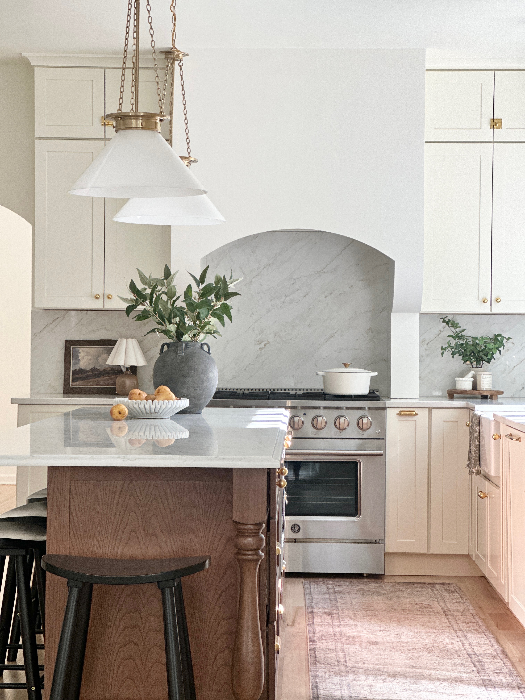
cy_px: 350
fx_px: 1557
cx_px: 262
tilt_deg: +0.2
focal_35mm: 77
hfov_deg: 19.1
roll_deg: -0.5
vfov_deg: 25.3
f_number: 2.8
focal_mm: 9
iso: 100
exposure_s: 1/121
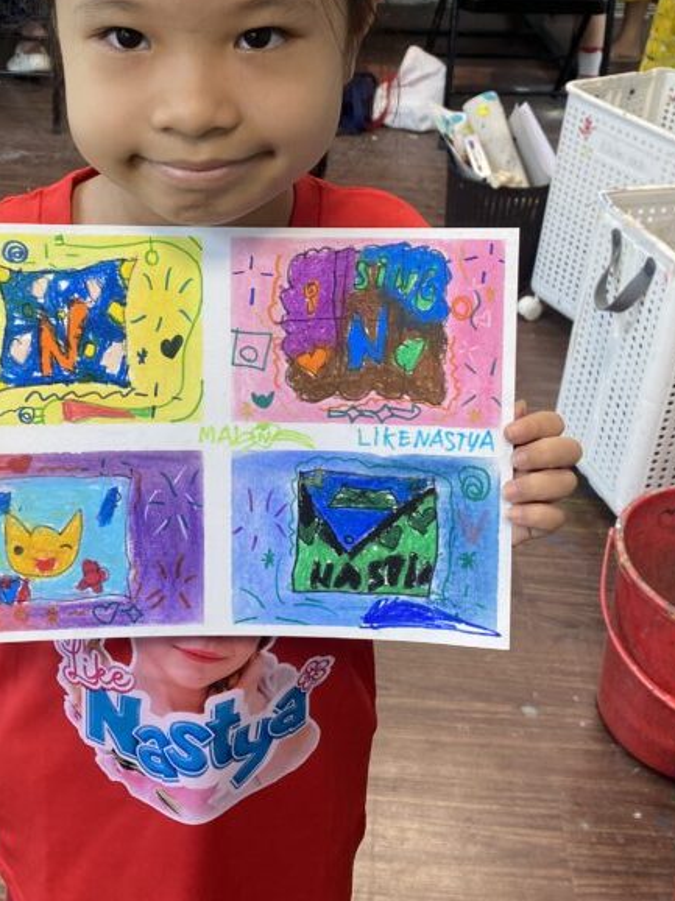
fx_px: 1171
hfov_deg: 31.8
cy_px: 359
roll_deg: -2.0
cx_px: 209
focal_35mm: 45
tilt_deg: -30.5
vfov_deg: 41.9
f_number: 1.8
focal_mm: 4.25
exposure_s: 1/100
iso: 100
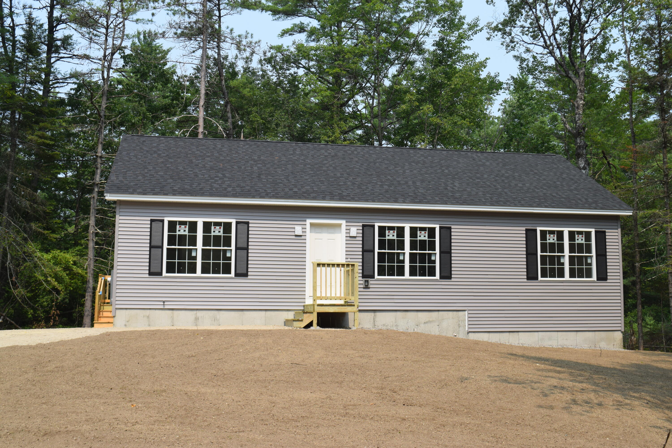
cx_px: 336
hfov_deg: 47.9
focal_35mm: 40
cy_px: 224
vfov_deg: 33.0
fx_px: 756
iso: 200
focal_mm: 27
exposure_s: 1/400
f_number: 10
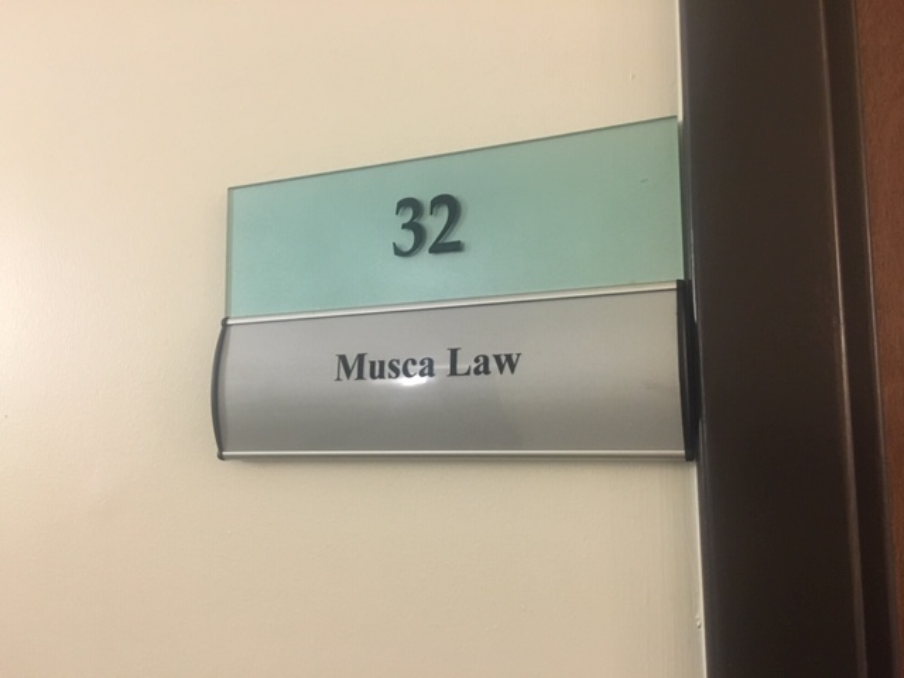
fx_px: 757
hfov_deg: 61.7
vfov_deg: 48.2
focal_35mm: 29
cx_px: 452
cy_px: 339
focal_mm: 4.15
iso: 200
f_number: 2.2
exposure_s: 1/20
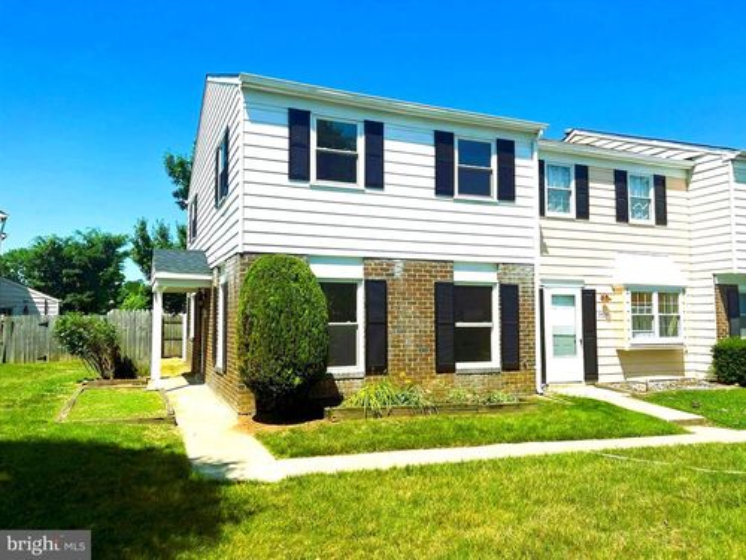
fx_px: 560
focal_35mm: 26
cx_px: 373
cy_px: 280
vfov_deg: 53.1
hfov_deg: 67.3
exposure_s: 1/5882
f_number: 1.5
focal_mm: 5.7
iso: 50
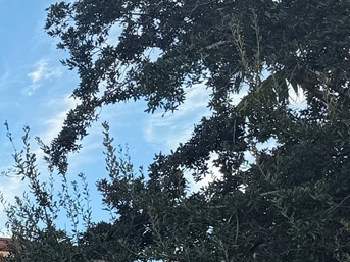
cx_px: -461
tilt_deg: +11.8
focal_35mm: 112
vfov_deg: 12.7
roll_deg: +0.6
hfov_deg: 13.5
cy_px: 372
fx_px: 1132
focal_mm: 6.76
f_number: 1.78
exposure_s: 1/575
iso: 80
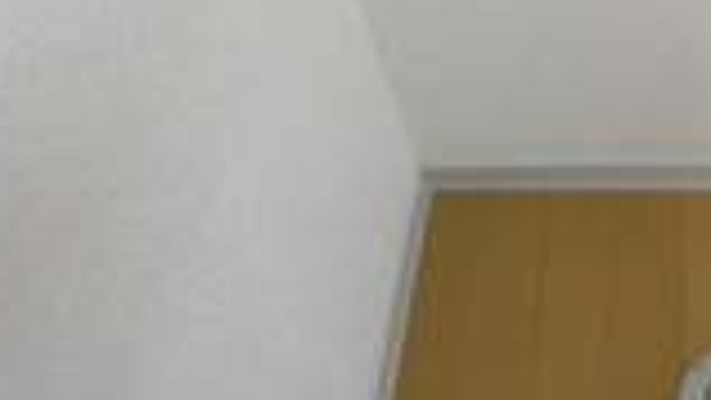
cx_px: 684
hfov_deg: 37.0
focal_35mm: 51
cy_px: -306
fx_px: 962
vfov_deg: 18.7
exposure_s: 1/125
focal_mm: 8
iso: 3200
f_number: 5.6
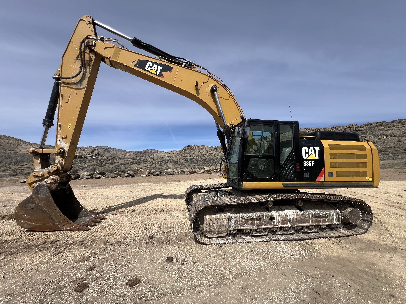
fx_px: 152
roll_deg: -1.4
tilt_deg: +4.8
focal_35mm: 13
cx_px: 203
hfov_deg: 106.2
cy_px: 152
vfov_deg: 89.9
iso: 32
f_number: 1.8
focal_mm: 1.57
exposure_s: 1/2421
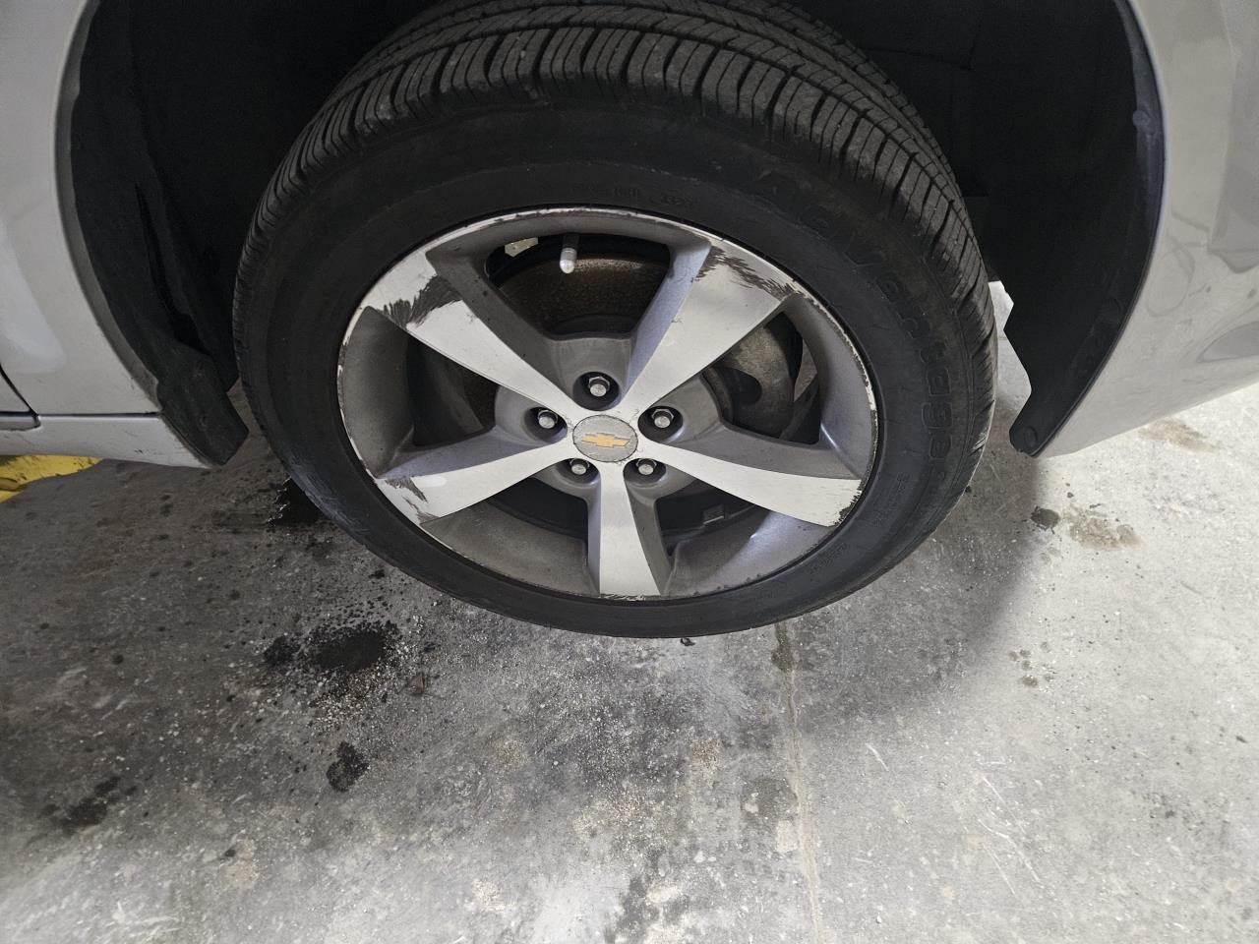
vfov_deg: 58.9
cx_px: 630
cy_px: 472
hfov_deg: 73.9
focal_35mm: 23
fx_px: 837
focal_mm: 5.4
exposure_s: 1/24
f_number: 1.8
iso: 800
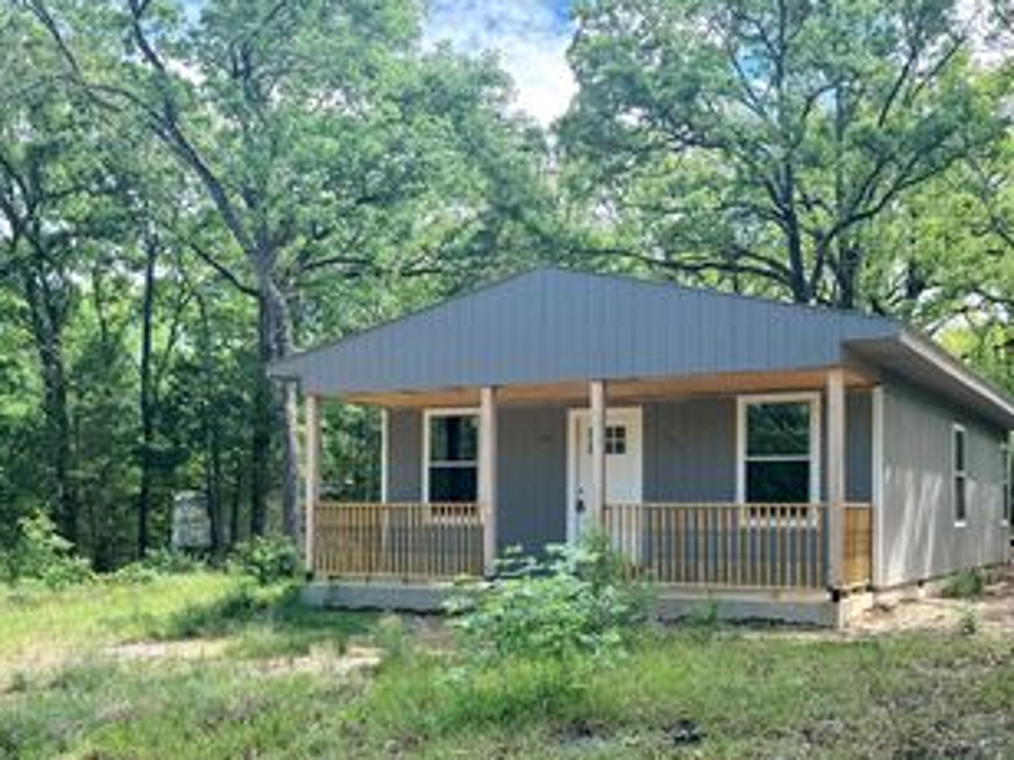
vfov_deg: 36.5
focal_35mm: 39
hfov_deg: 47.7
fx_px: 1142
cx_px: 593
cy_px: 495
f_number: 1.78
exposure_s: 1/1005
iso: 100
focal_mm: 6.76
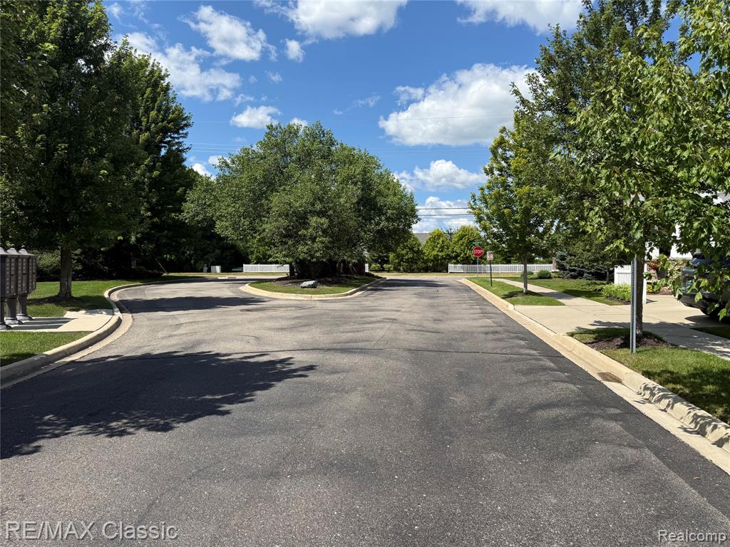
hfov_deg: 71.6
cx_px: 365
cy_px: 274
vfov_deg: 56.8
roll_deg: +0.7
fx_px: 506
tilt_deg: +0.4
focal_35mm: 24
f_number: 1.78
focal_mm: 6.76
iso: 80
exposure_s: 1/4405
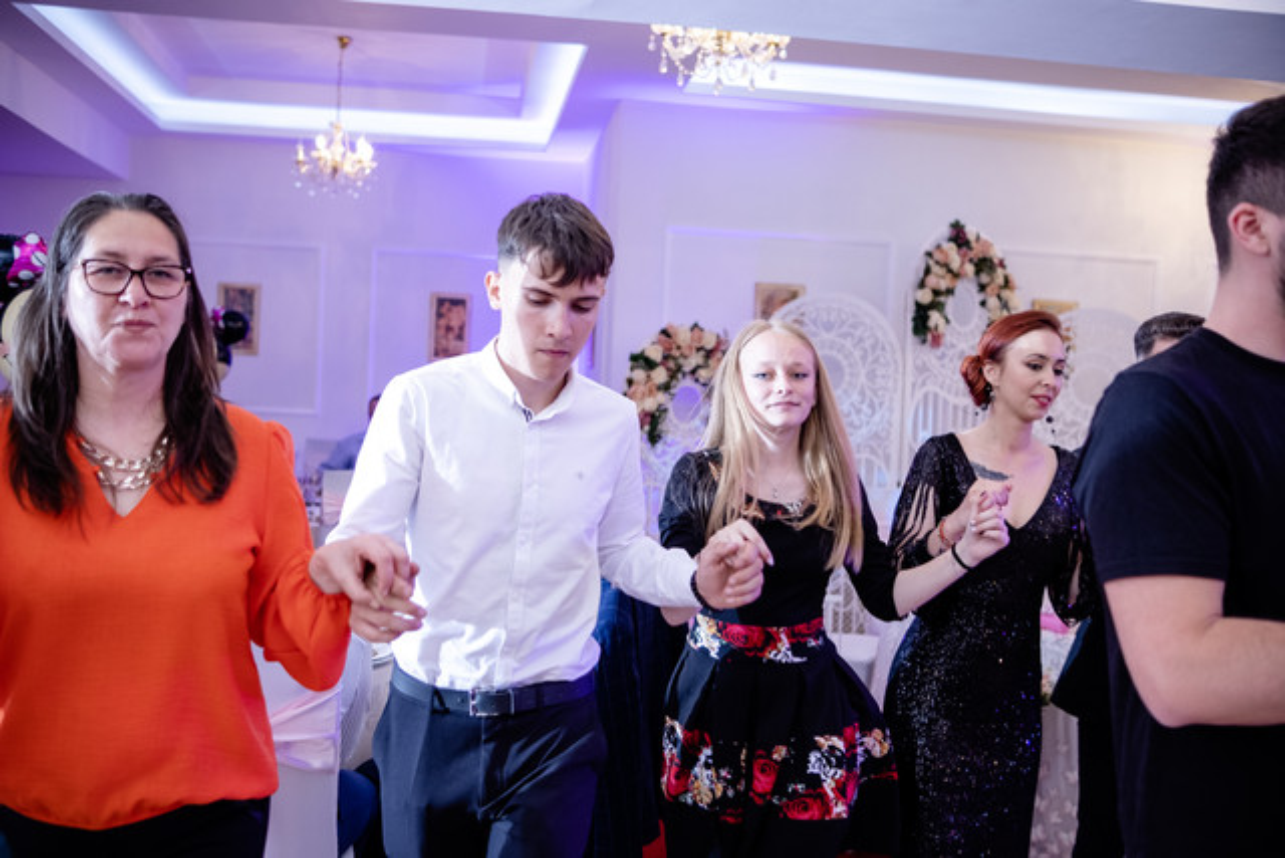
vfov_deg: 37.9
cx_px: 642
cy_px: 429
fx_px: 1250
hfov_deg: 54.4
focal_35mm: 35
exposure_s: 1/200
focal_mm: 23
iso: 800
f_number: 2
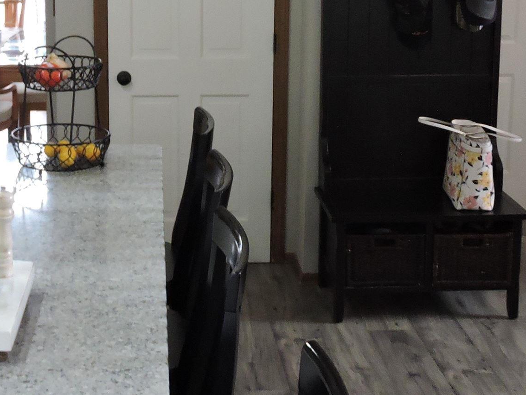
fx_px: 988
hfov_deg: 29.6
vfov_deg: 22.3
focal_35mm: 65
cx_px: 181
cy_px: 81
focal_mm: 4.3
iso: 400
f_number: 3.3
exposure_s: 1/30
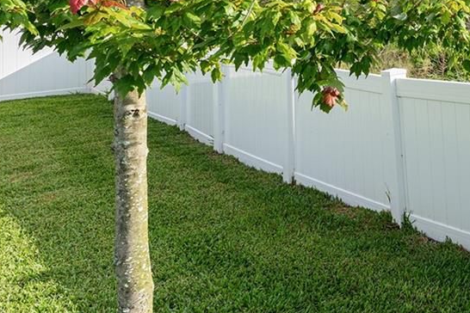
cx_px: 662
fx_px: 535
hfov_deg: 31.3
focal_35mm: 41
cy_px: 8
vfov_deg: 30.6
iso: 200
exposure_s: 1/320
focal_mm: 14
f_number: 8
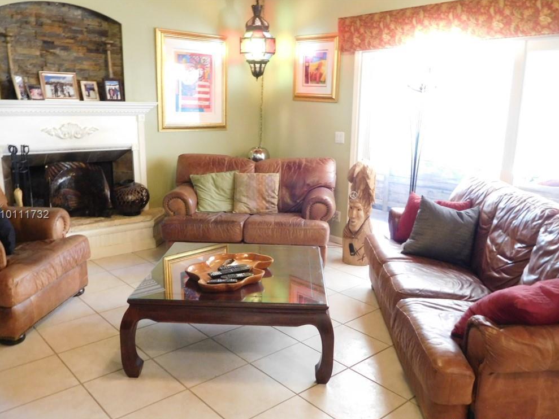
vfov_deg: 48.2
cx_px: 280
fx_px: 468
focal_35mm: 29
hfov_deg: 61.7
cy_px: 215
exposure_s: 1/8
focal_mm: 5
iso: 640
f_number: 3.5
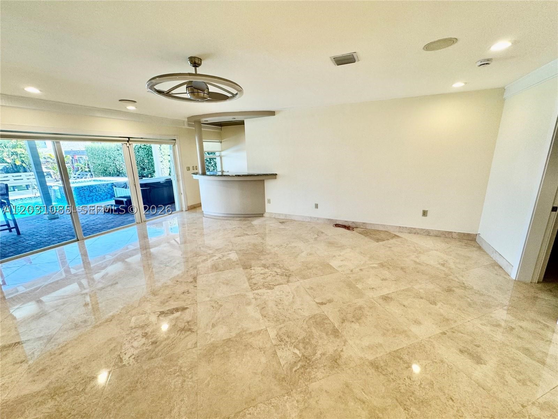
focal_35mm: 14
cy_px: 210
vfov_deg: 85.7
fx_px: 226
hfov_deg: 102.1
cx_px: 279
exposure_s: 1/120
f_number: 2.2
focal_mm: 2.22
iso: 125
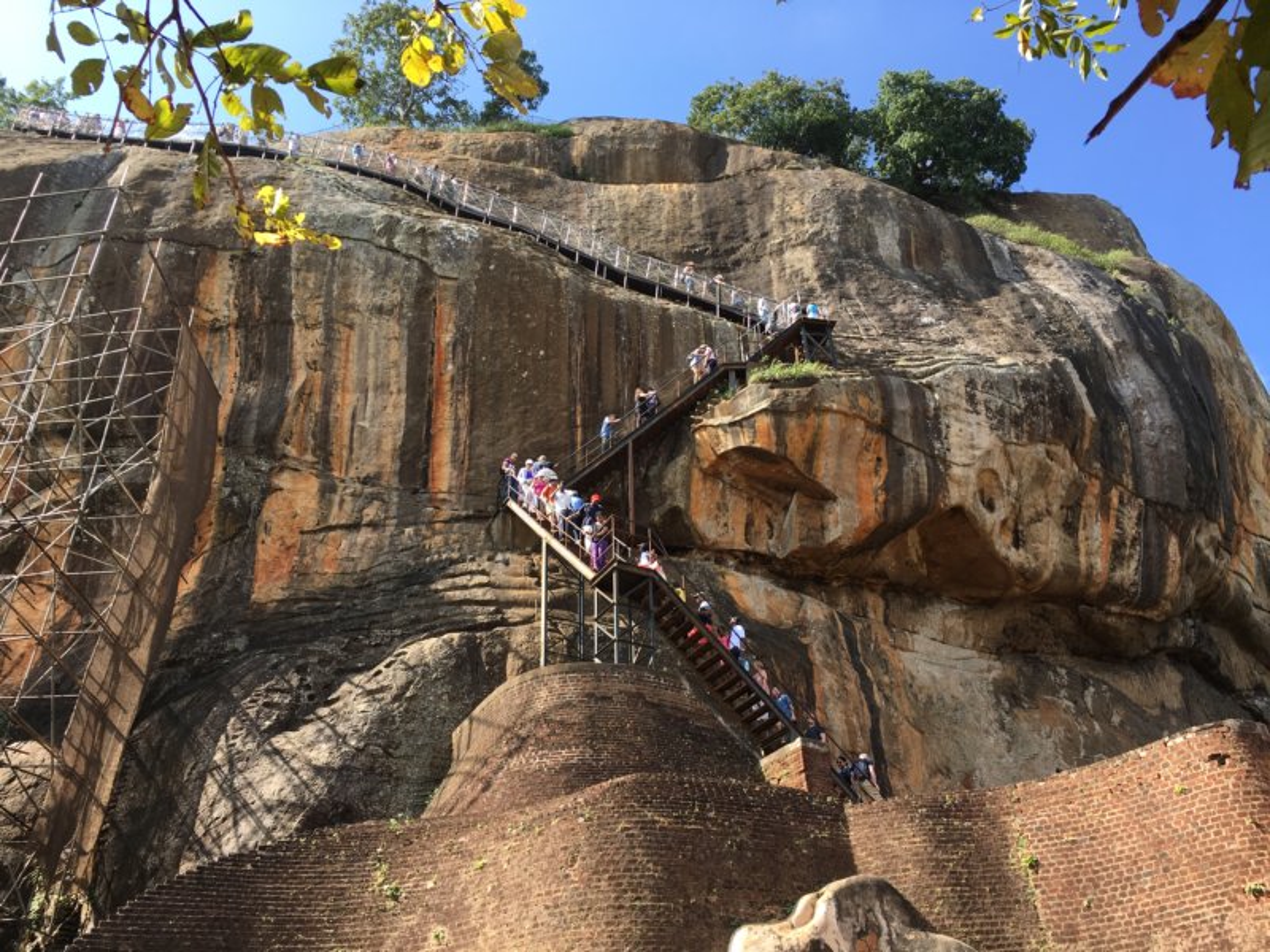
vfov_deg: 48.2
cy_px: 476
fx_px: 1064
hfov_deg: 61.7
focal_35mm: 29
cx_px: 635
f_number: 2.2
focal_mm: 4.15
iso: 25
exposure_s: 1/444
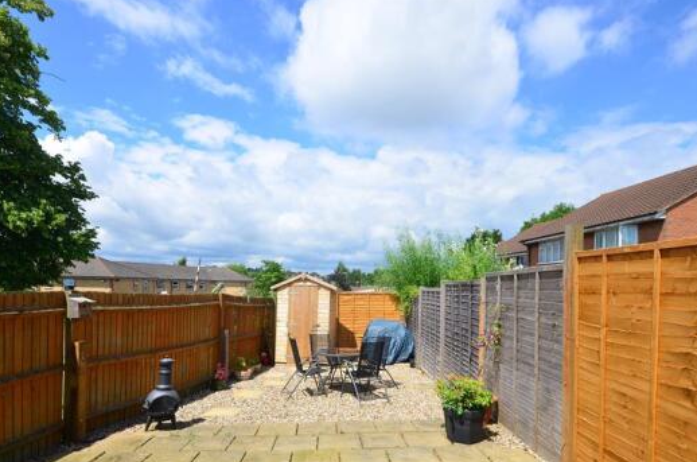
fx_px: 367
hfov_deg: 86.9
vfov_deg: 63.5
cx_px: 330
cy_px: 284
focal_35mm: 19
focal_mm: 10
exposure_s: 1/200
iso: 200
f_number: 11
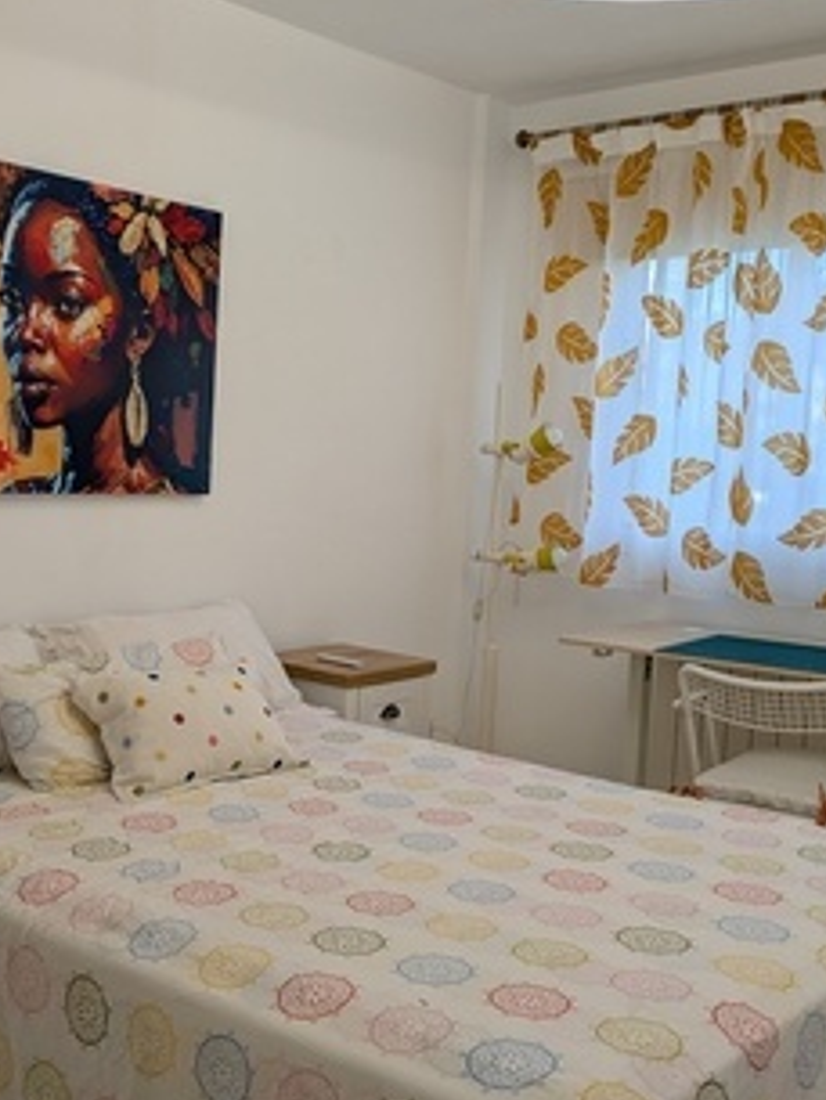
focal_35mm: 41
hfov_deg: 34.8
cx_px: 267
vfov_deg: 45.7
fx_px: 1304
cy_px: 579
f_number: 1.89
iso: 40
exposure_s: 1/156
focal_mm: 5.43
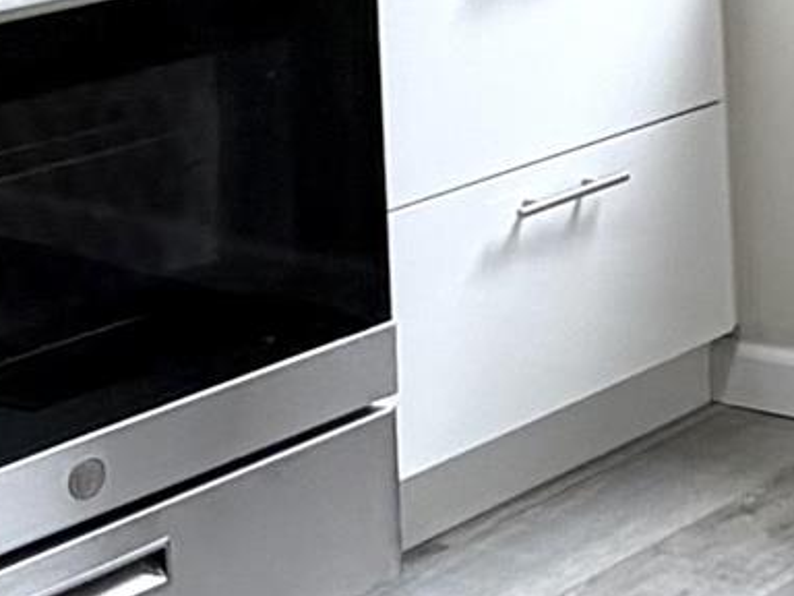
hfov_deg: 16.4
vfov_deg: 12.2
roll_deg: +3.0
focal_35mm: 112
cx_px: 1094
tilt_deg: -1.5
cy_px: -439
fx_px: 2569
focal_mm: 2.22
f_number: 2.2
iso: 80
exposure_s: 1/120
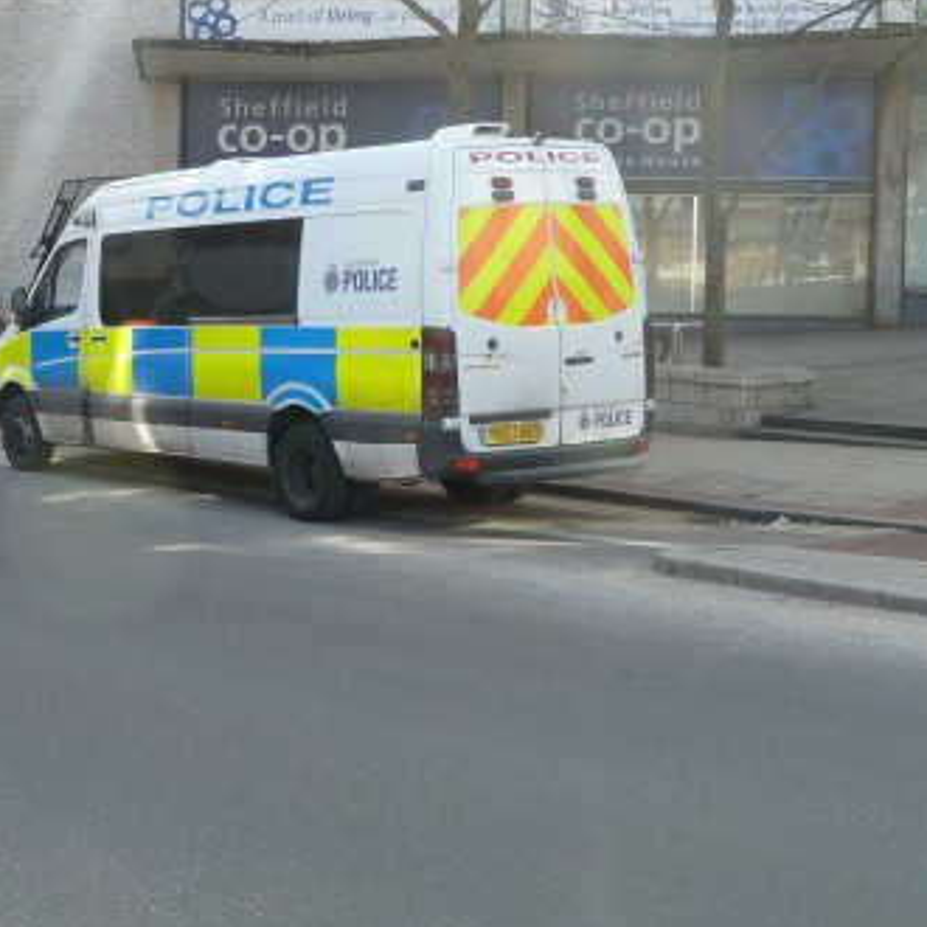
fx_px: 1818
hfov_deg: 27.4
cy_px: 331
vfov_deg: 28.5
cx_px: 65
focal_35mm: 60
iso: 80
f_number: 4
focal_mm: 5.7
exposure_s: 1/125
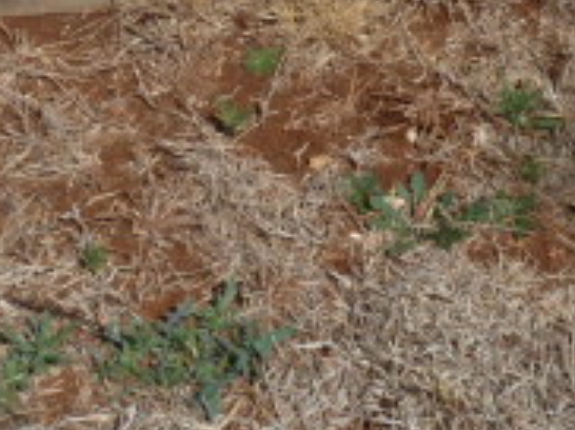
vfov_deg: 15.4
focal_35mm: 88
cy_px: -215
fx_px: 1460
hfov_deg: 22.3
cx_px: 246
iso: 80
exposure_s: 1/400
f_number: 5.6
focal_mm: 4.1
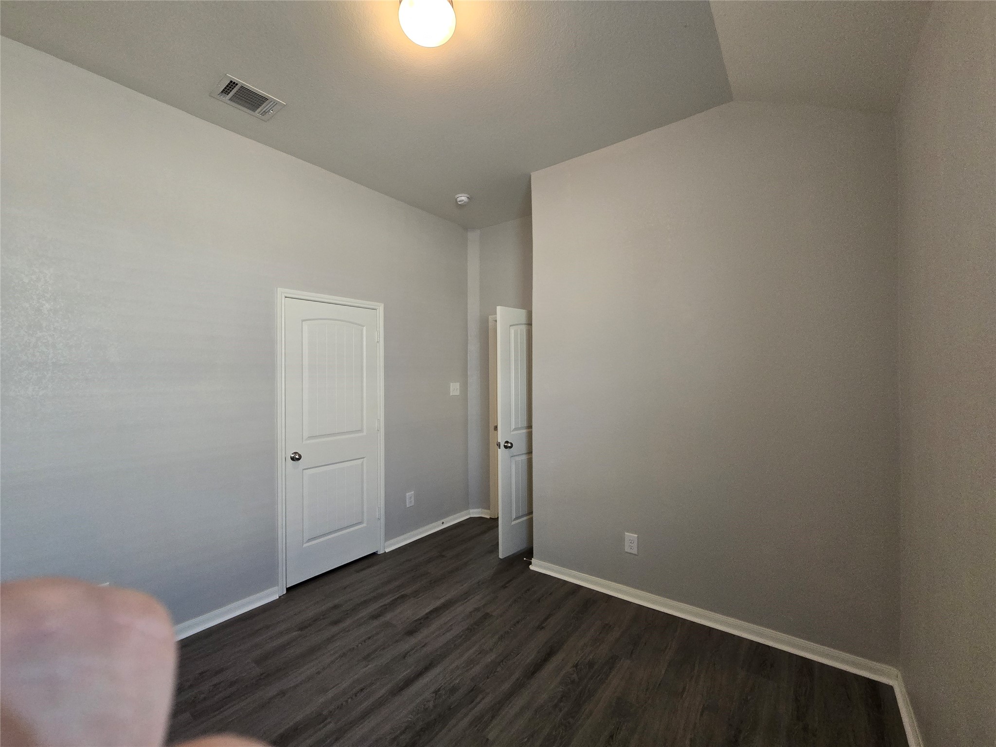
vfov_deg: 89.9
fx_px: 374
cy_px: 374
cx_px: 498
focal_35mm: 13
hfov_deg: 106.2
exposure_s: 1/60
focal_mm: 2.2
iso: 400
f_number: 2.2
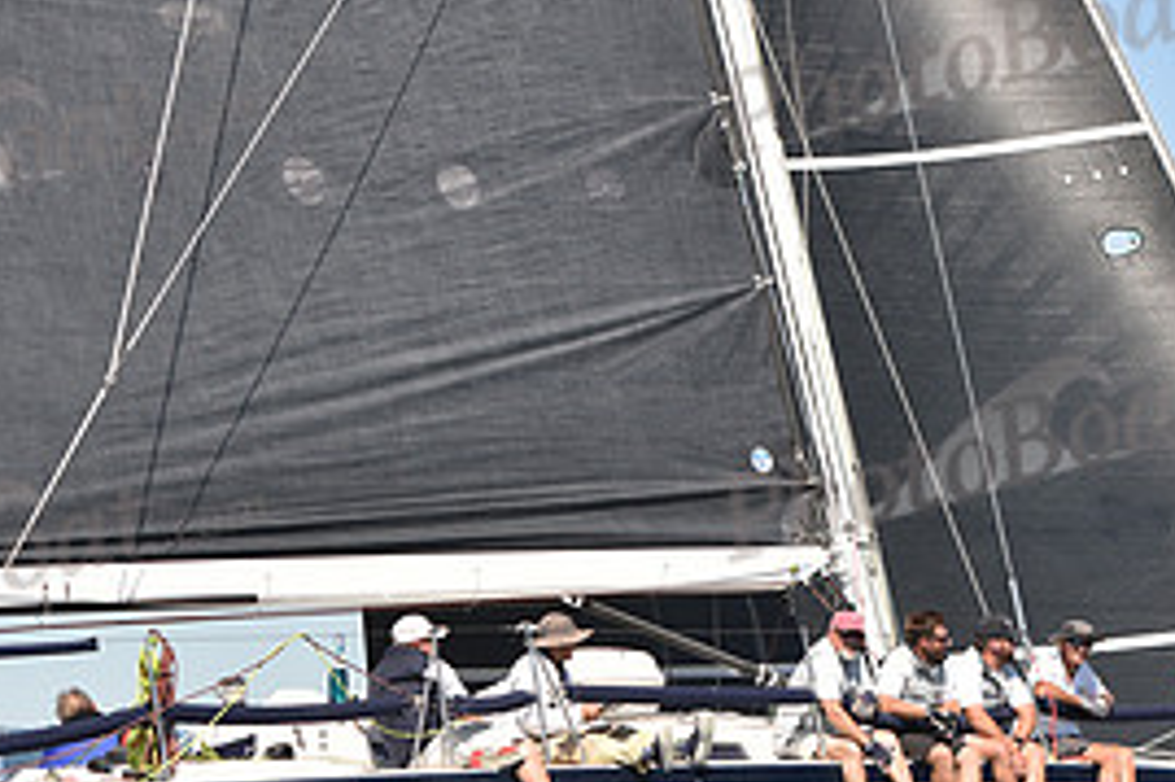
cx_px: 498
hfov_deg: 13.6
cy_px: 736
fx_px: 4925
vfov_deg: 9.0
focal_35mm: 151
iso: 250
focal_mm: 70
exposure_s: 1/800
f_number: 4.5
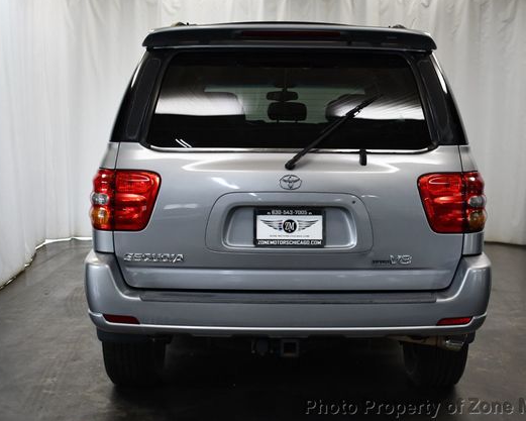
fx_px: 825
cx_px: 292
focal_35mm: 53
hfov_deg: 35.3
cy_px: 210
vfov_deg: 28.6
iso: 800
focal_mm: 31
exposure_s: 1/125
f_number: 4.2
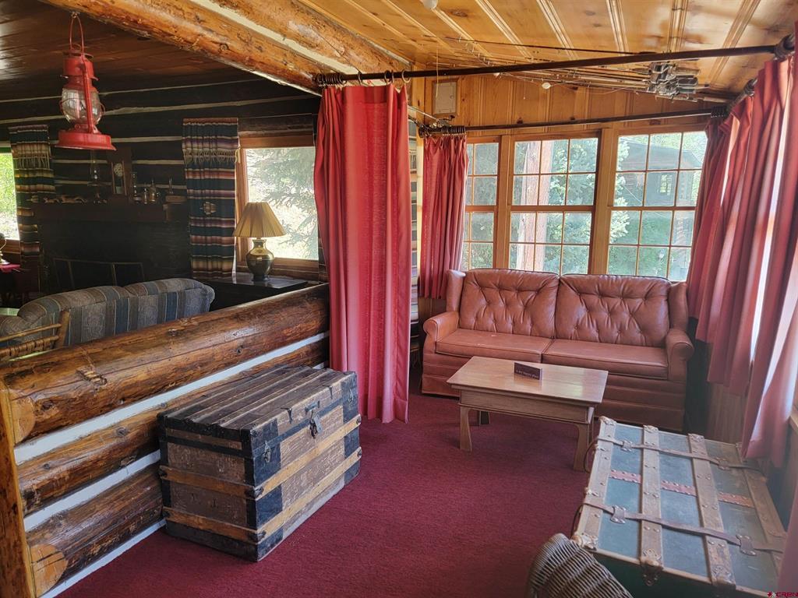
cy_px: 299
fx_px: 553
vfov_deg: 56.8
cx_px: 399
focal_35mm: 24
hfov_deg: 71.6
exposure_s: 1/120
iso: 200
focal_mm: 6.7
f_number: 1.8
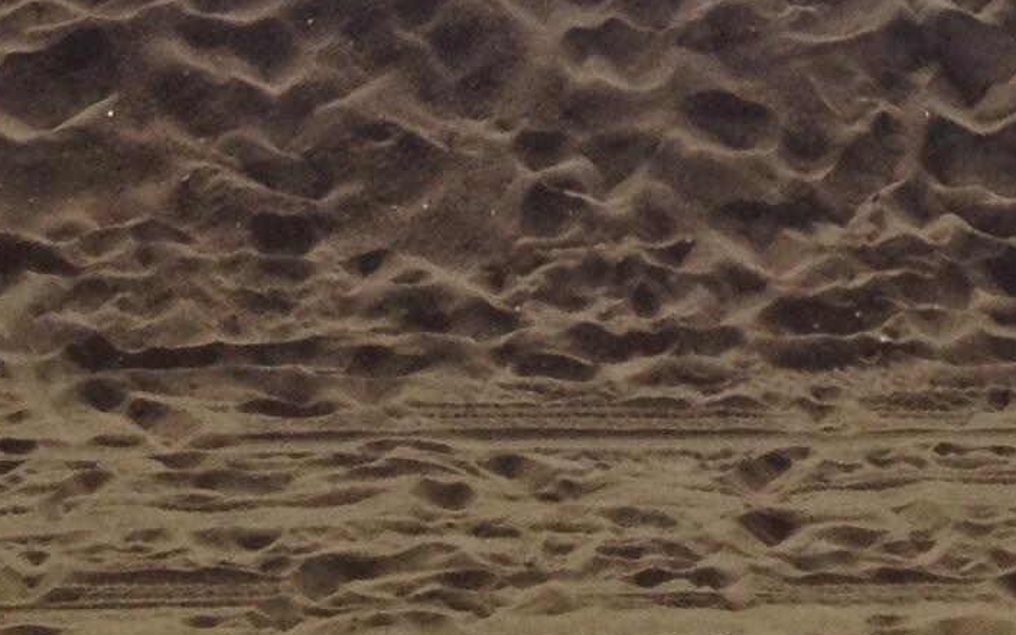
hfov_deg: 13.2
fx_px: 4375
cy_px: -654
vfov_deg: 7.9
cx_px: 645
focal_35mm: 158
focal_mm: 4.28
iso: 50
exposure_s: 1/7937
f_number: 2.4
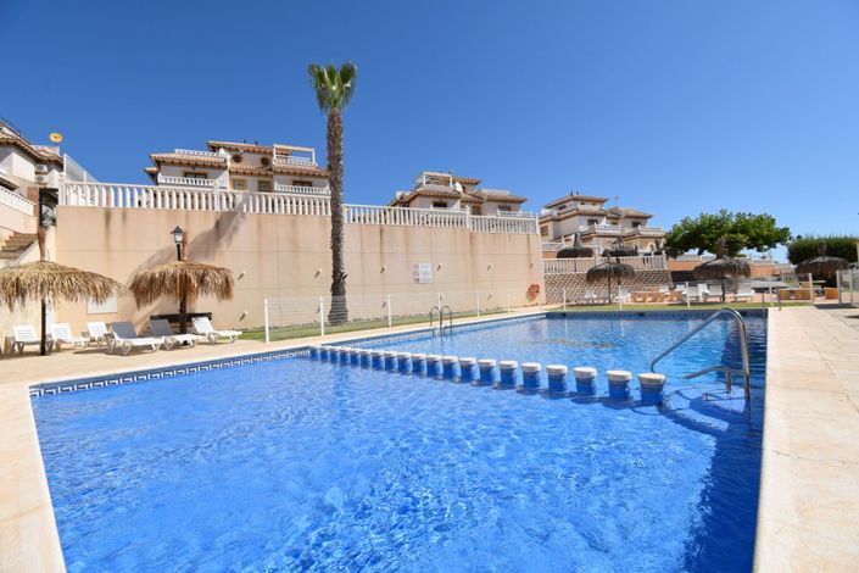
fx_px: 358
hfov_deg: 100.4
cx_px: 430
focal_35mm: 15
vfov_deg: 77.3
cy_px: 286
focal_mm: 10
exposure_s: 1/400
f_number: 10
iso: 100
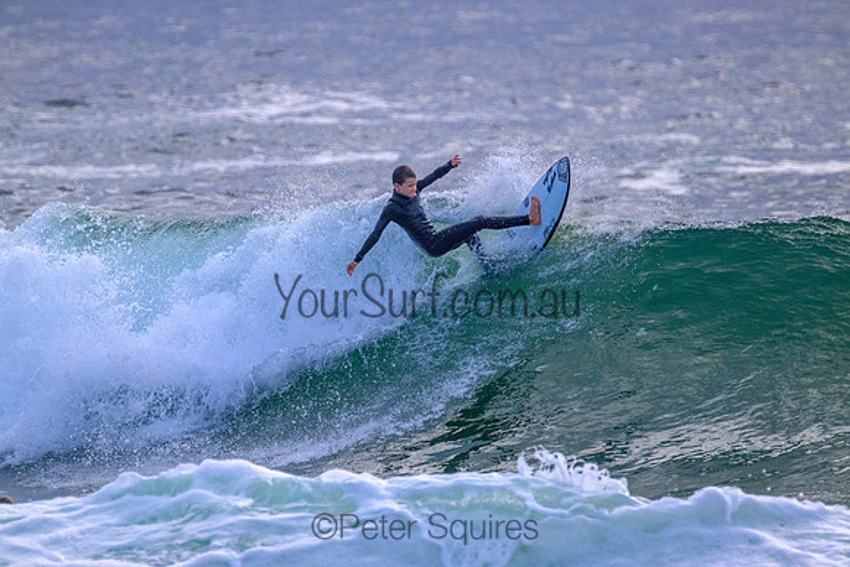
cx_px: 425
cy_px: 284
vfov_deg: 1.7
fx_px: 18892
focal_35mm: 800
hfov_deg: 2.6
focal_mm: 800
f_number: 11
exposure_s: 1/1600
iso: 1800
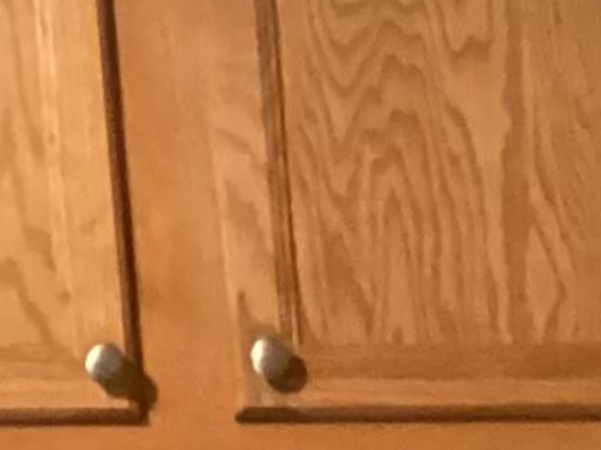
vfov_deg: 6.2
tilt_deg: -13.4
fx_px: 3784
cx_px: 1044
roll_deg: -0.5
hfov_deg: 8.7
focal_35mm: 218
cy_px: 1451
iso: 800
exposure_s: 1/30
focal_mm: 3.3
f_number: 2.4
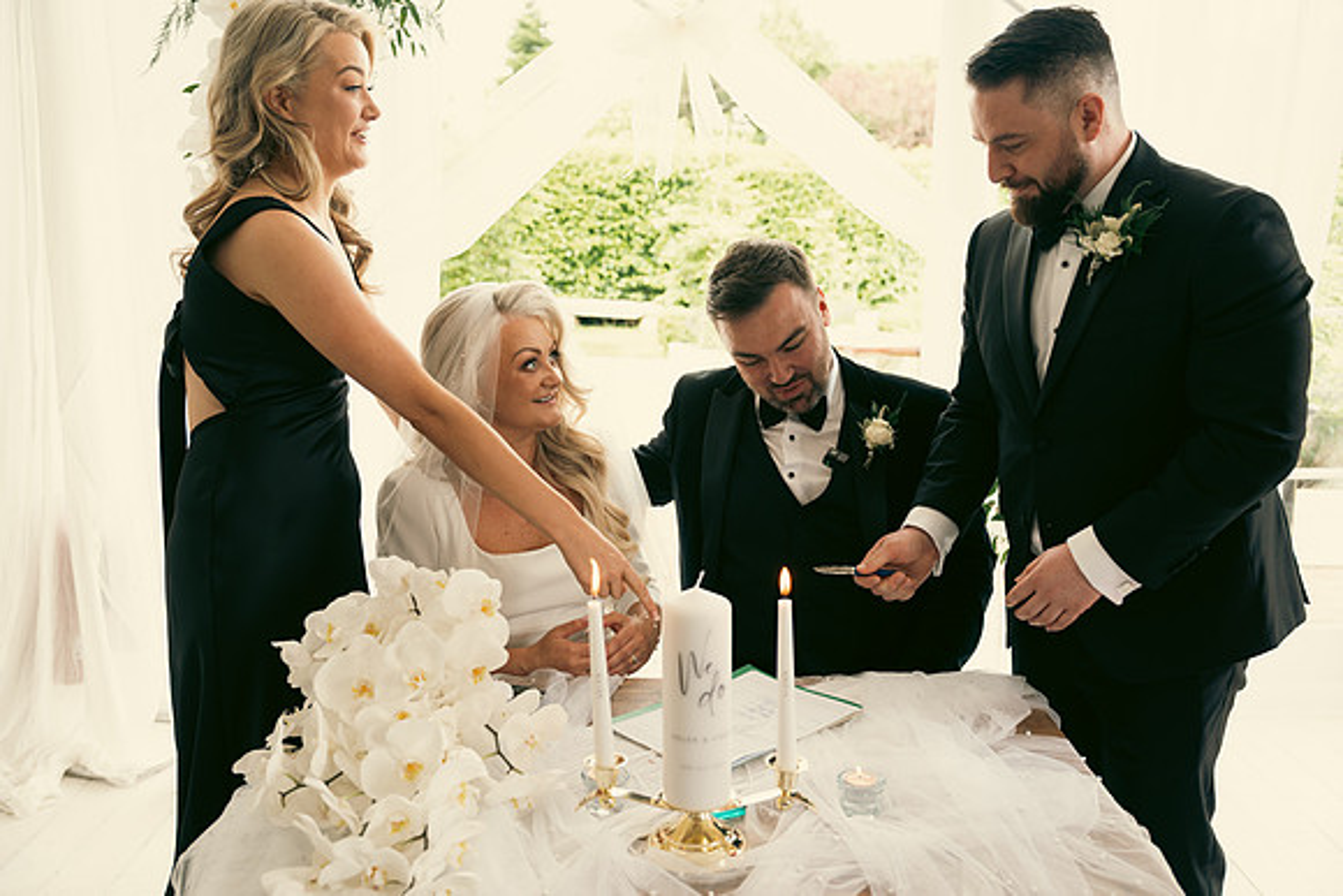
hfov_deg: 55.8
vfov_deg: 38.9
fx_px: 1269
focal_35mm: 34
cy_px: 448
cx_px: 672
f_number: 3.5
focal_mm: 34
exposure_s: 1/160
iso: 125
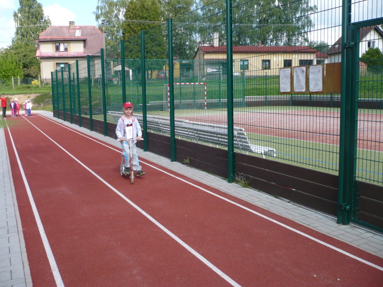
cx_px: 192
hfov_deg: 52.6
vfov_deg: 40.7
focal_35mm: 35
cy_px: 144
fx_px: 387
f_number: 2.8
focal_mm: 5.8
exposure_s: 1/500
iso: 100
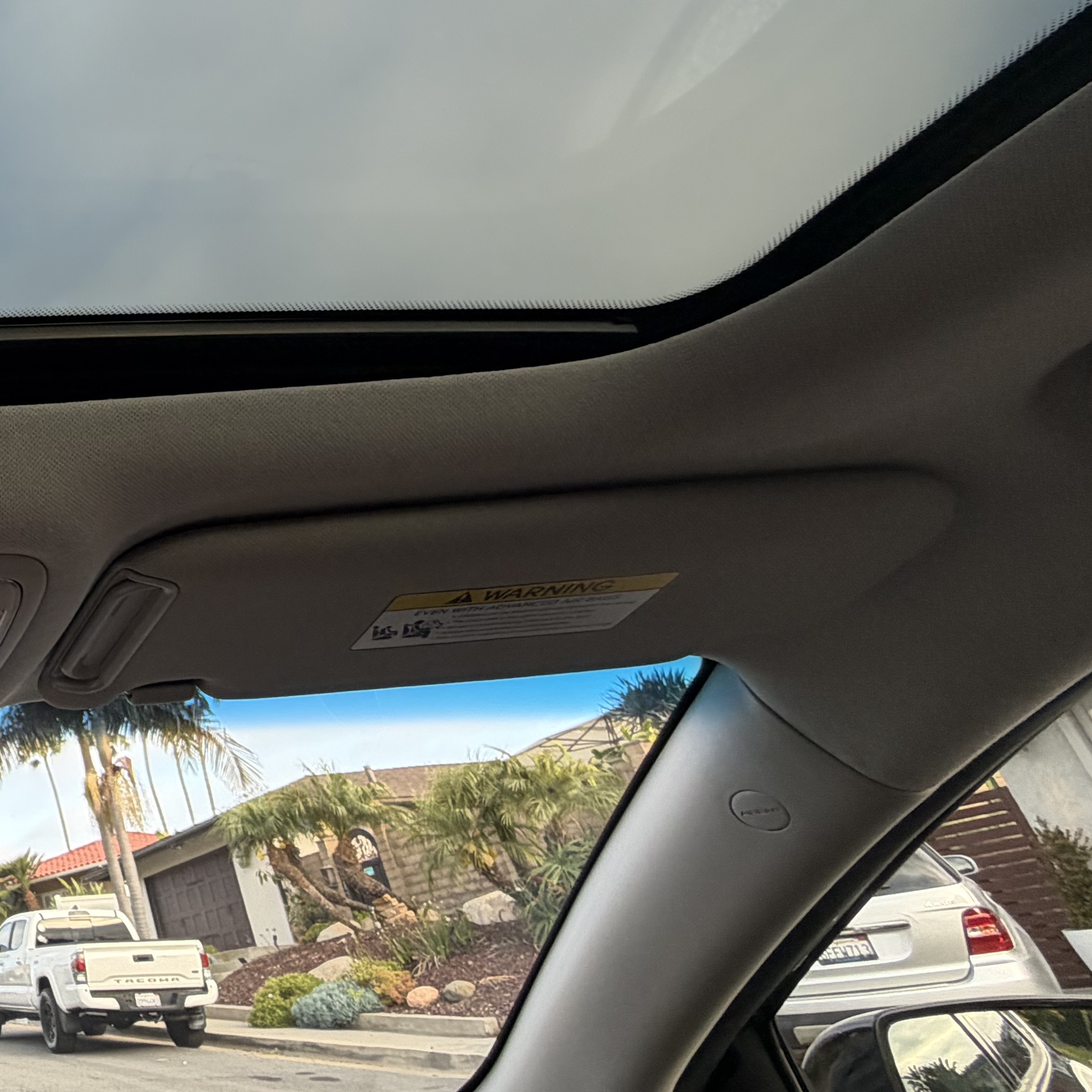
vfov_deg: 48.2
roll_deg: +5.7
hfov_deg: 34.5
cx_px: -323
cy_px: 436
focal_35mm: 34
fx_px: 1213
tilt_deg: +28.7
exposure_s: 1/121
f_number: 2.2
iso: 64
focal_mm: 2.22
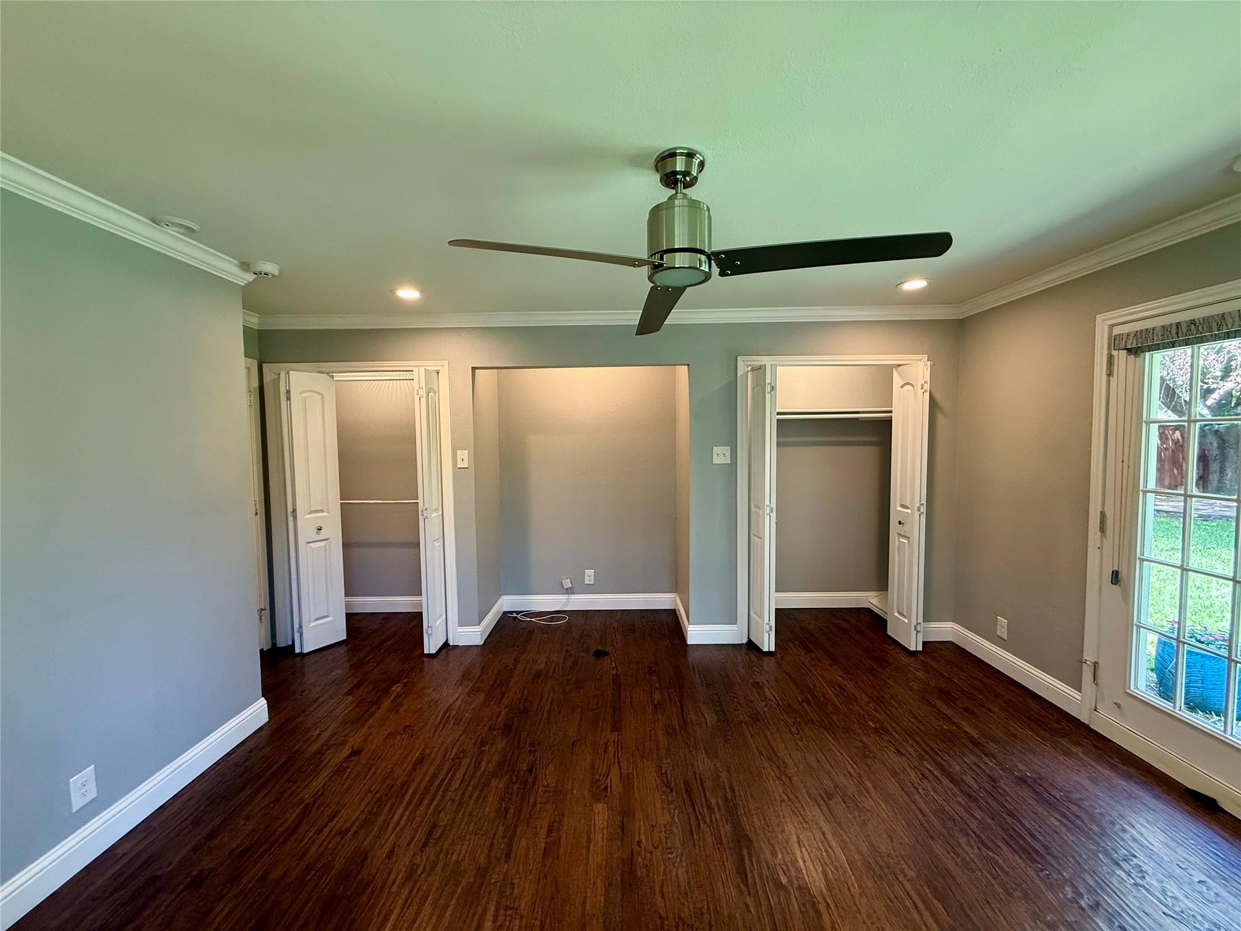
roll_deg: +1.0
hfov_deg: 102.1
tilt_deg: -3.2
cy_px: 466
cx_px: 620
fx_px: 502
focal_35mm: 14
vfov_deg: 85.7
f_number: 2.2
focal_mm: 2.22
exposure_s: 1/60
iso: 200
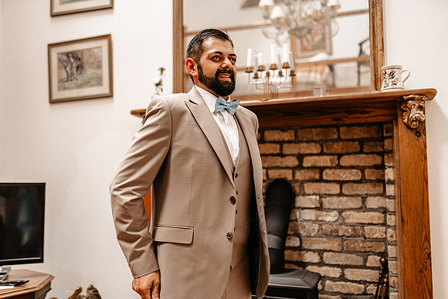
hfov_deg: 54.4
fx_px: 436
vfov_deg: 37.9
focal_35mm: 35
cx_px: 224
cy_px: 150
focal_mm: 35
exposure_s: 1/200
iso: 320
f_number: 1.4
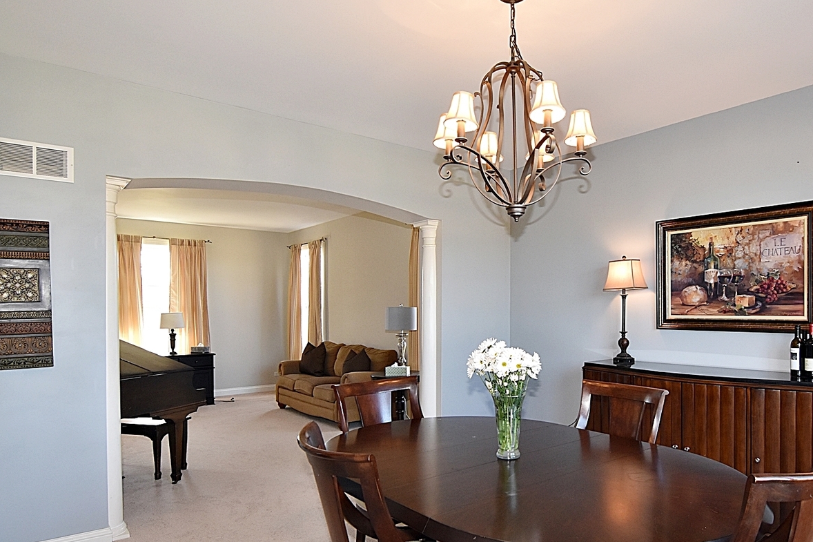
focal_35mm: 23
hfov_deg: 75.9
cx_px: 494
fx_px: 512
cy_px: 311
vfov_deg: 55.5
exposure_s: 1/100
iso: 800
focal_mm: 11
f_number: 5
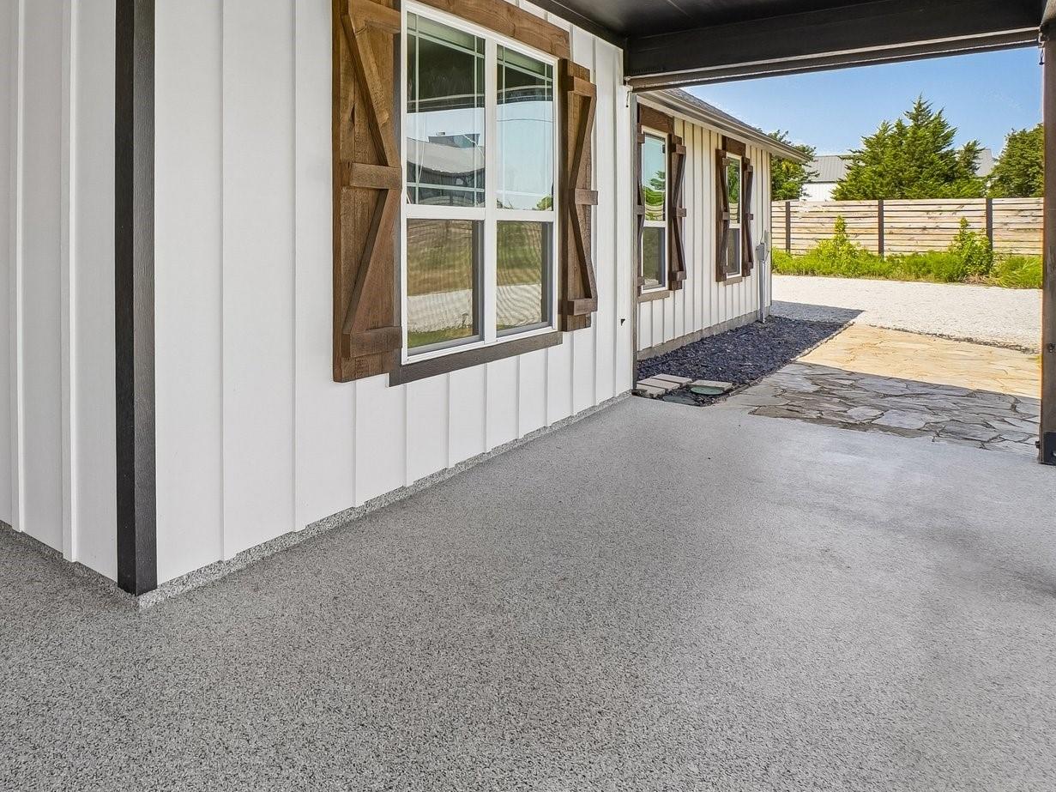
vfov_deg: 55.2
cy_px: 242
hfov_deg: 68.6
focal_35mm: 24
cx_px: 316
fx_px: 732
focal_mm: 10
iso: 400
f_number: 8
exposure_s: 1/200
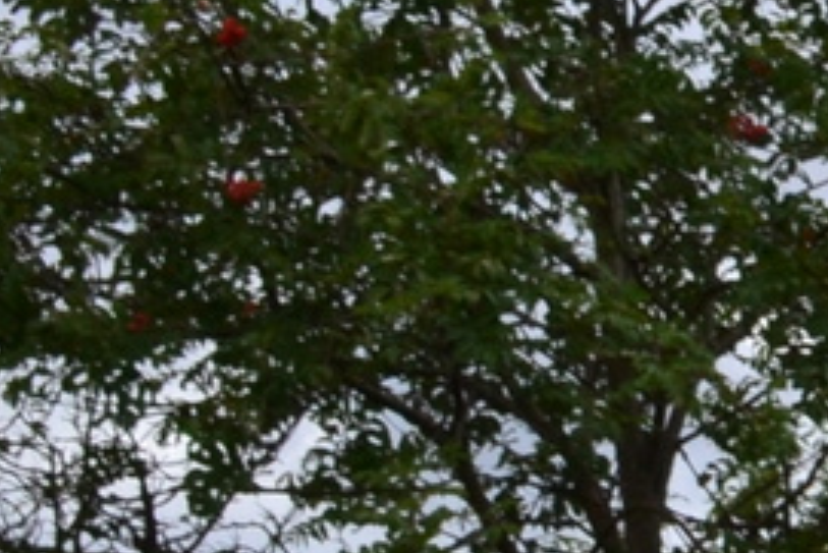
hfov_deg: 7.6
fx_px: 5500
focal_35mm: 239
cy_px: 1100
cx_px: 2453
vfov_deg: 5.6
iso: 400
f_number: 10
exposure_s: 1/250
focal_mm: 24
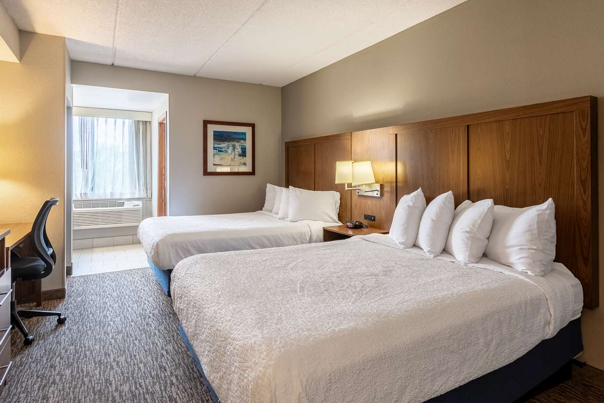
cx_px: 271
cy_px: 189
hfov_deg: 89.7
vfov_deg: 67.3
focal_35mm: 18
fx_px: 302
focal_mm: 10
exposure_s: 1/200
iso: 400
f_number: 8
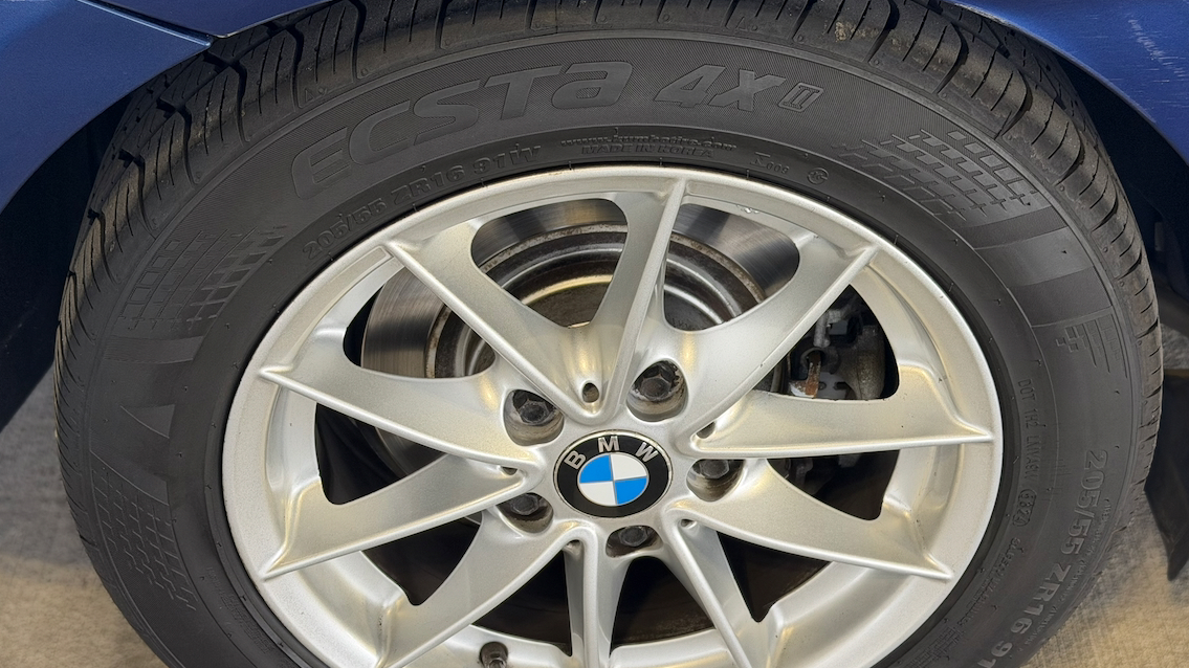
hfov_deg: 35.5
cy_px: 384
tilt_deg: -40.3
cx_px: 579
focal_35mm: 59
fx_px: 1860
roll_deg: +1.5
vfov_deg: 20.4
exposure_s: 1/60
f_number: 1.78
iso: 125
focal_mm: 6.76
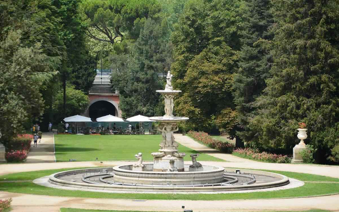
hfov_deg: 11.4
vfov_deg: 7.1
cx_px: 169
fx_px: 1700
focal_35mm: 184
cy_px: 109
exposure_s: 1/320
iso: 100
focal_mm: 120
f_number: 7.1
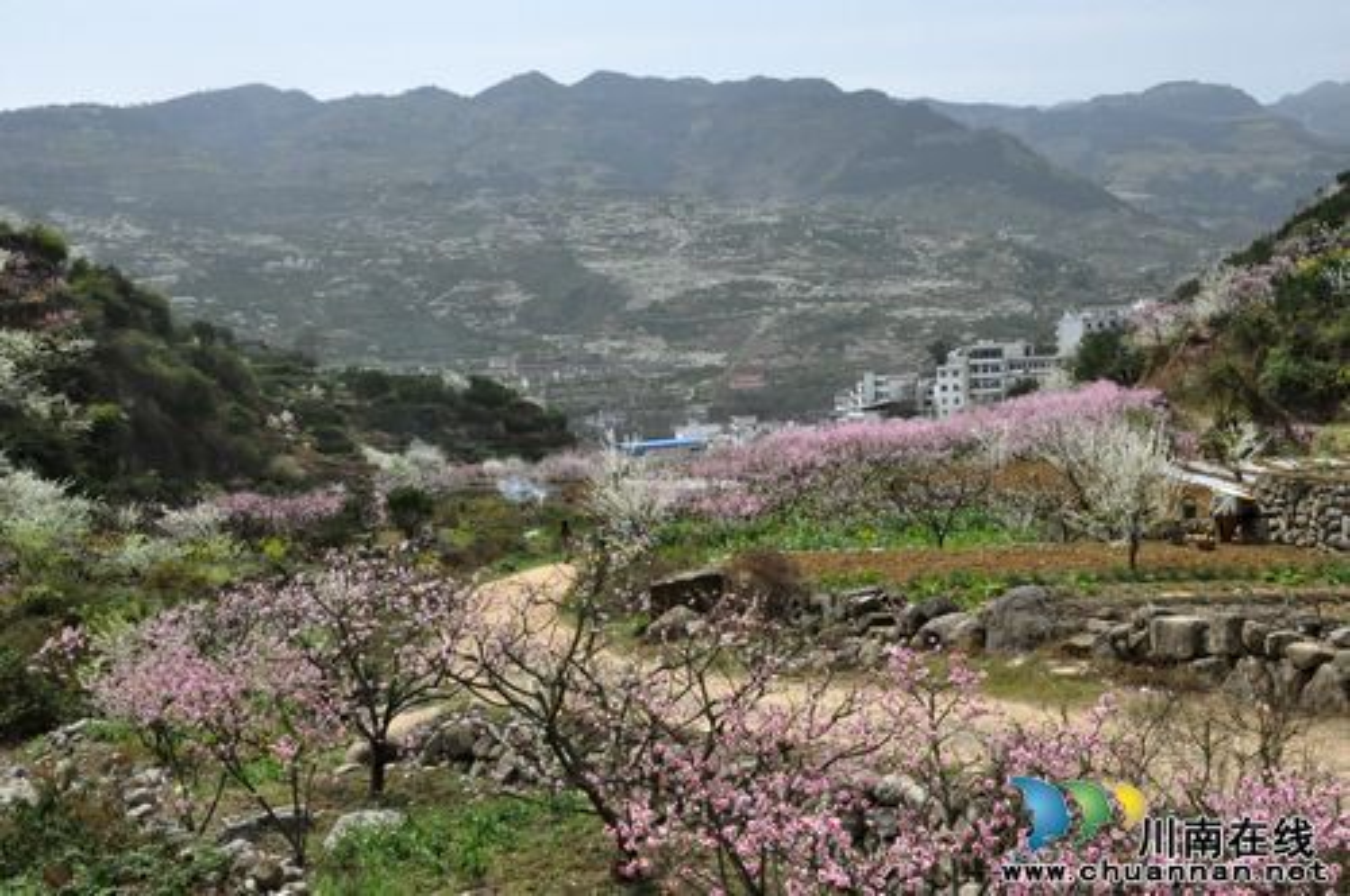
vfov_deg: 29.8
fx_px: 1685
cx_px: 675
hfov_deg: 43.7
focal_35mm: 45
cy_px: 448
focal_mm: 30
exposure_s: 1/1600
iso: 3200
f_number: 20
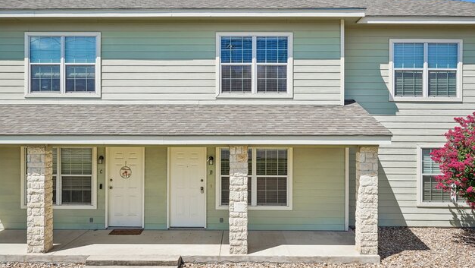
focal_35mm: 31
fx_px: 391
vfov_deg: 37.8
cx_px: 242
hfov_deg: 62.6
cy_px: 131
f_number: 8
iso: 100
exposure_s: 1/320
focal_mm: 29
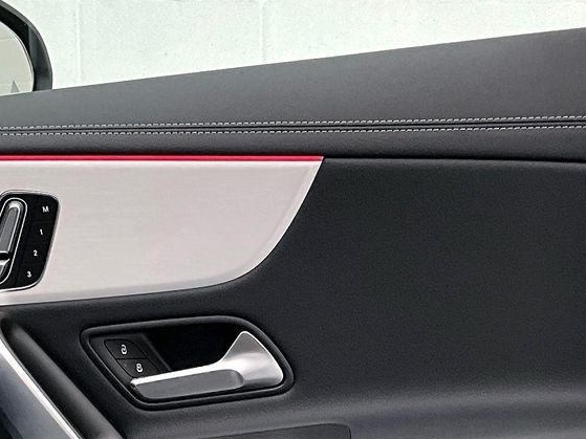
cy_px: 477
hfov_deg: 23.5
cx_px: 242
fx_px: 1405
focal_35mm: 83
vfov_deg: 17.2
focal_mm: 3
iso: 100
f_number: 1.8
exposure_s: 1/60
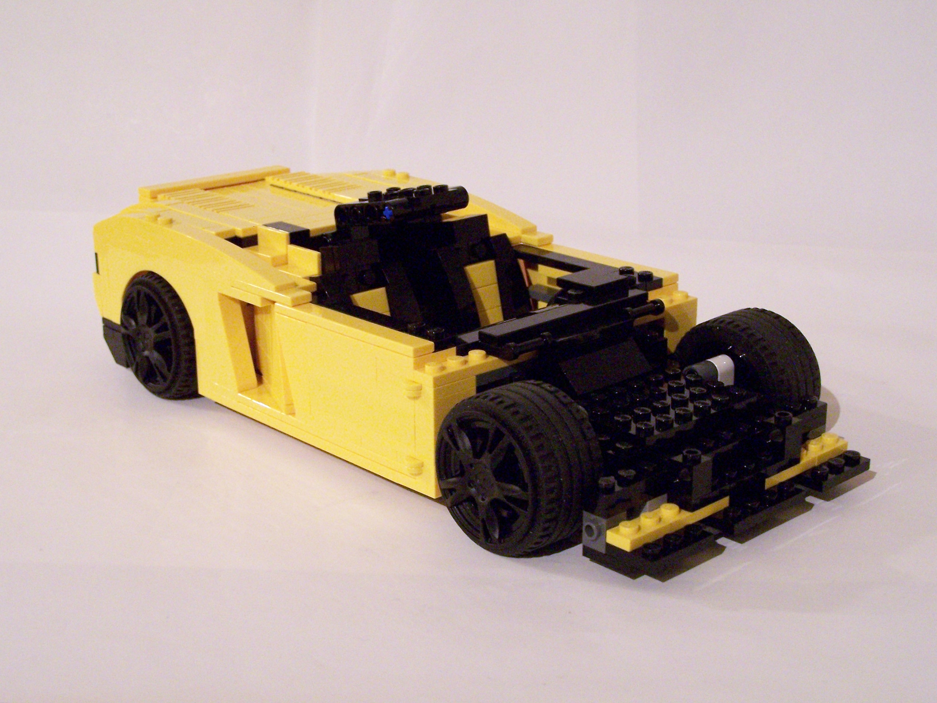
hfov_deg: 34.3
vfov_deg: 26.1
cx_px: 468
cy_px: 352
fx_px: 1516
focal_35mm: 56
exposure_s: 1/8
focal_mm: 9.3
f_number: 3.1
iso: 400
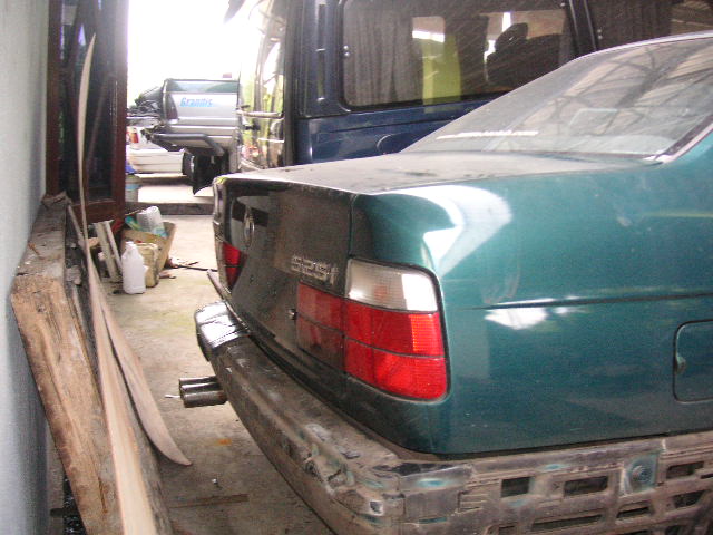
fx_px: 762
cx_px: 356
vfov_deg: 38.7
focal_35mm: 37
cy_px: 268
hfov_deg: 50.1
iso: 160
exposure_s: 1/90
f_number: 2.8
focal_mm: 6.1
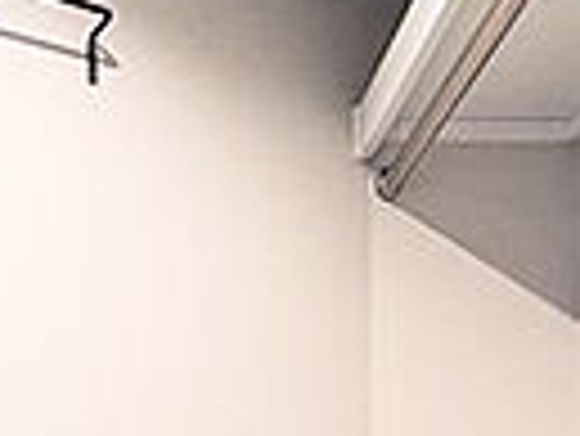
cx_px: 63
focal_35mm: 65
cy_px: 661
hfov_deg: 28.7
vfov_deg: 19.6
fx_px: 1090
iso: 186
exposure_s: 1/25
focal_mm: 1.83
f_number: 2.2
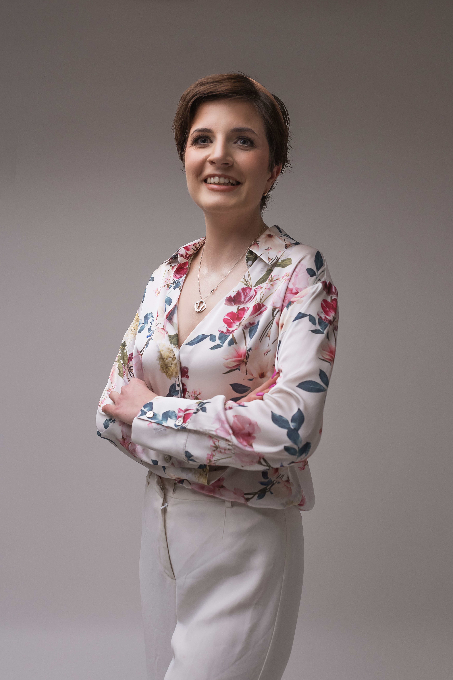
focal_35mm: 35
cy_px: 340
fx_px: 661
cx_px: 226
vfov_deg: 54.4
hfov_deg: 37.9
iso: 320
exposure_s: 1/125
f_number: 4.5
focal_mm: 35
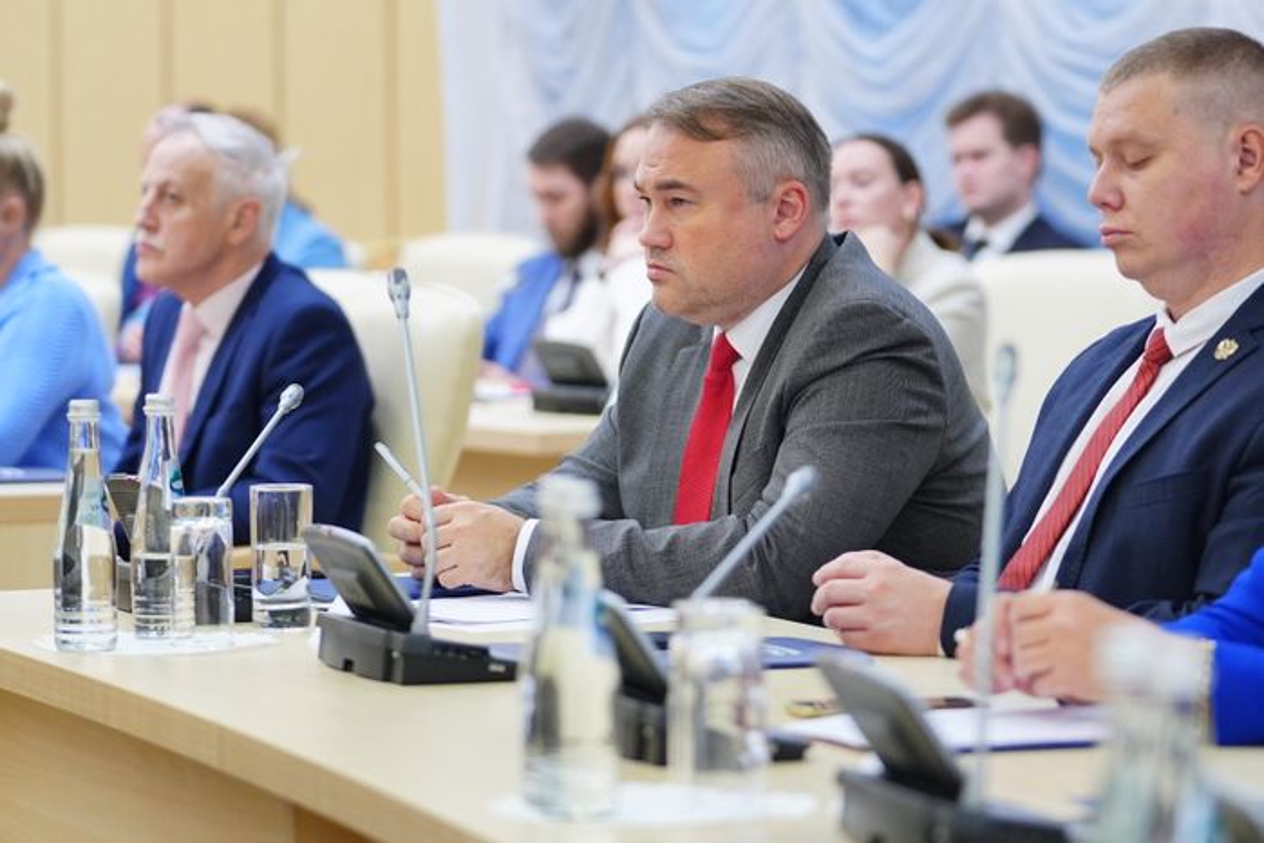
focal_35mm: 148
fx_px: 5196
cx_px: 632
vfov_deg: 9.3
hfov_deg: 13.9
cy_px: 422
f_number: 2.8
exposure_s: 1/250
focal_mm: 99
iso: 2000
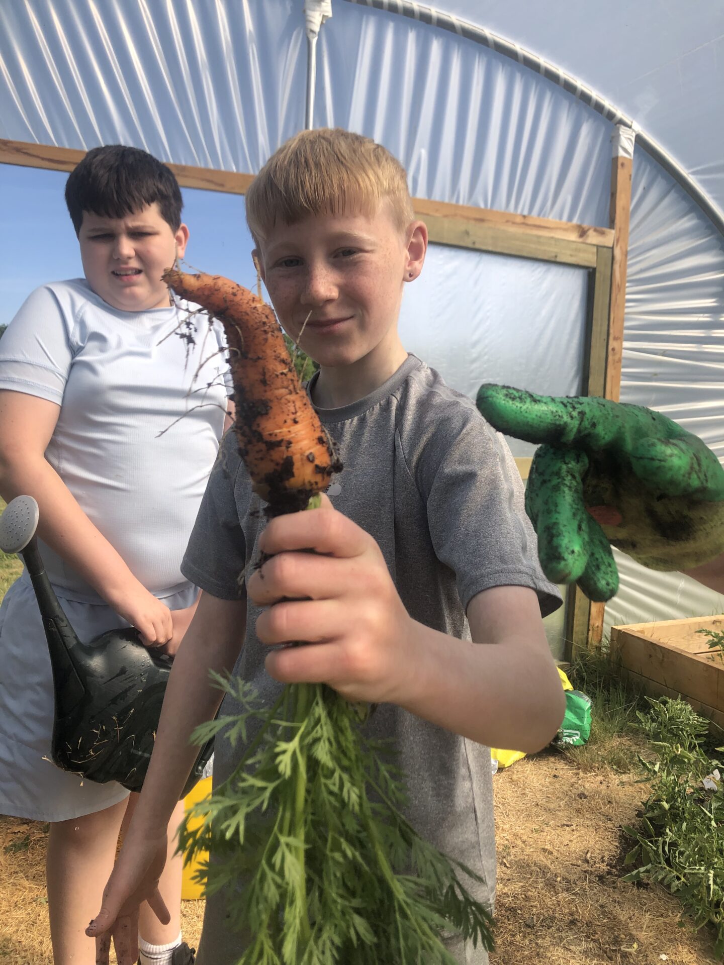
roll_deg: +1.9
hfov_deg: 49.7
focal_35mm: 28
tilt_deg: -4.5
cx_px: 362
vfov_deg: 63.4
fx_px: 781
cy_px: 482
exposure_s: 1/1499
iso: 20
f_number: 1.8
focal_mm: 3.99
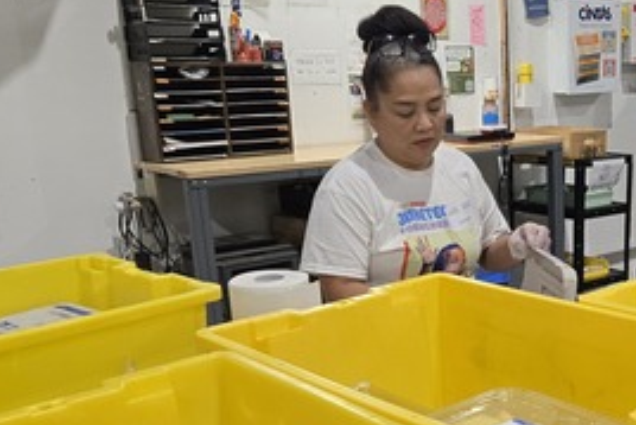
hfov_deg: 37.6
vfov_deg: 26.7
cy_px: 316
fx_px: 884
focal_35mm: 50
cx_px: 541
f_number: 1.8
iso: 320
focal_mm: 5.4
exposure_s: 1/120
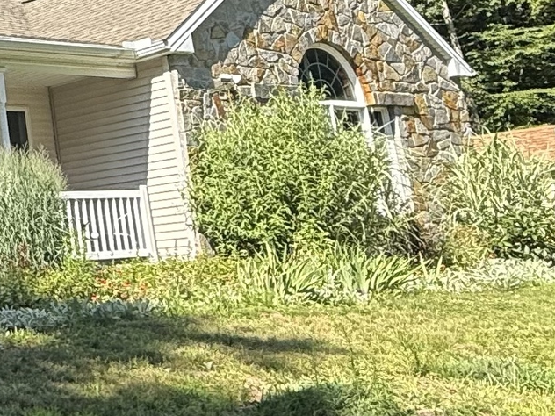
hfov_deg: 22.9
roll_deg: +3.1
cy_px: 81
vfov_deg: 21.3
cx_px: -291
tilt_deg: +12.1
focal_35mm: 68
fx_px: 1090
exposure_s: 1/638
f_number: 2.2
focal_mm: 2.22
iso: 50
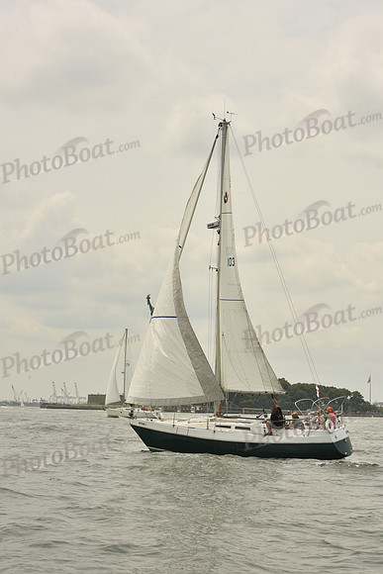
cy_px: 287
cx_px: 192
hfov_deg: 19.5
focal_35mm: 70
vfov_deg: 28.8
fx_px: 1116
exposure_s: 1/640
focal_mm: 70
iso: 250
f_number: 11
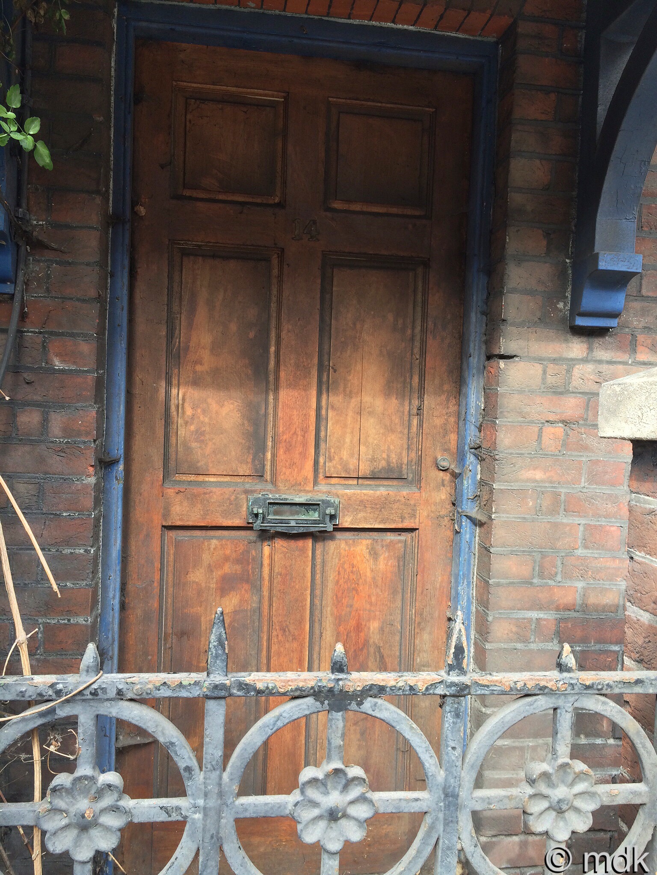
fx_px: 734
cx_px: 328
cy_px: 438
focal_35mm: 29
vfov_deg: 61.7
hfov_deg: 48.2
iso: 40
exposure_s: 1/100
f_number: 2.2
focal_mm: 4.15
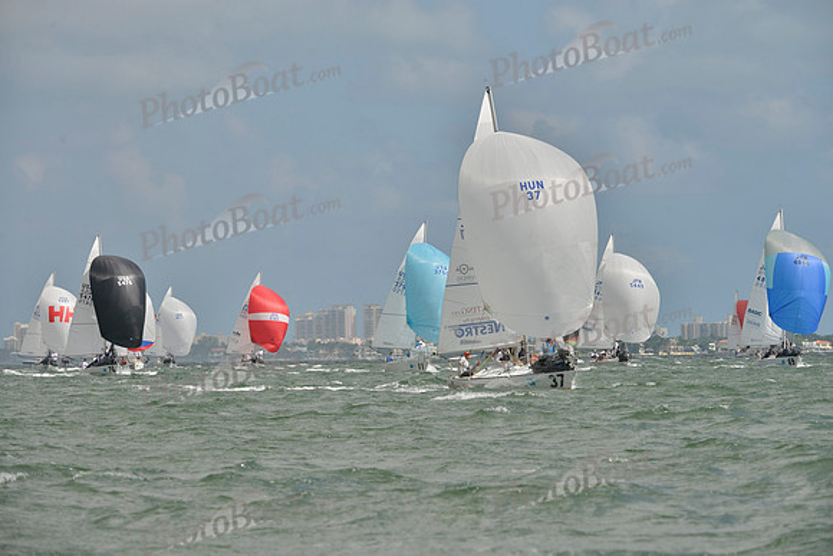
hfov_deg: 8.6
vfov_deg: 5.7
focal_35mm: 240
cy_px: 278
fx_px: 5554
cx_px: 416
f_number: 10
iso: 280
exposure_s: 1/1000
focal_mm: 240
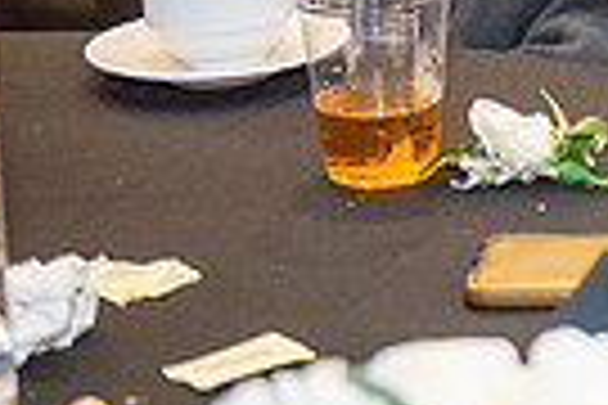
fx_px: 2905
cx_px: 1099
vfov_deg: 7.9
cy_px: -133
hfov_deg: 11.1
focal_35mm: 172
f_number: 2.8
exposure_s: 1/125
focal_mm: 40
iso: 1600
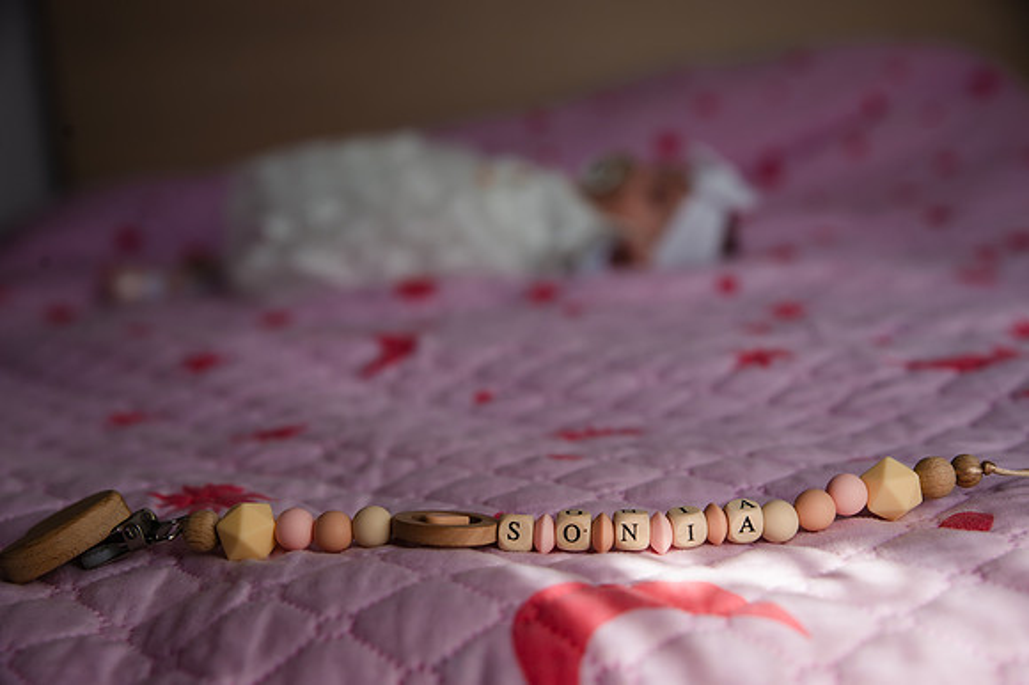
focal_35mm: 52
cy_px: 342
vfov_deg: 26.0
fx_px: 1485
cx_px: 514
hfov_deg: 38.2
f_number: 4.5
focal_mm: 52
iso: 100
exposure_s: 1/250
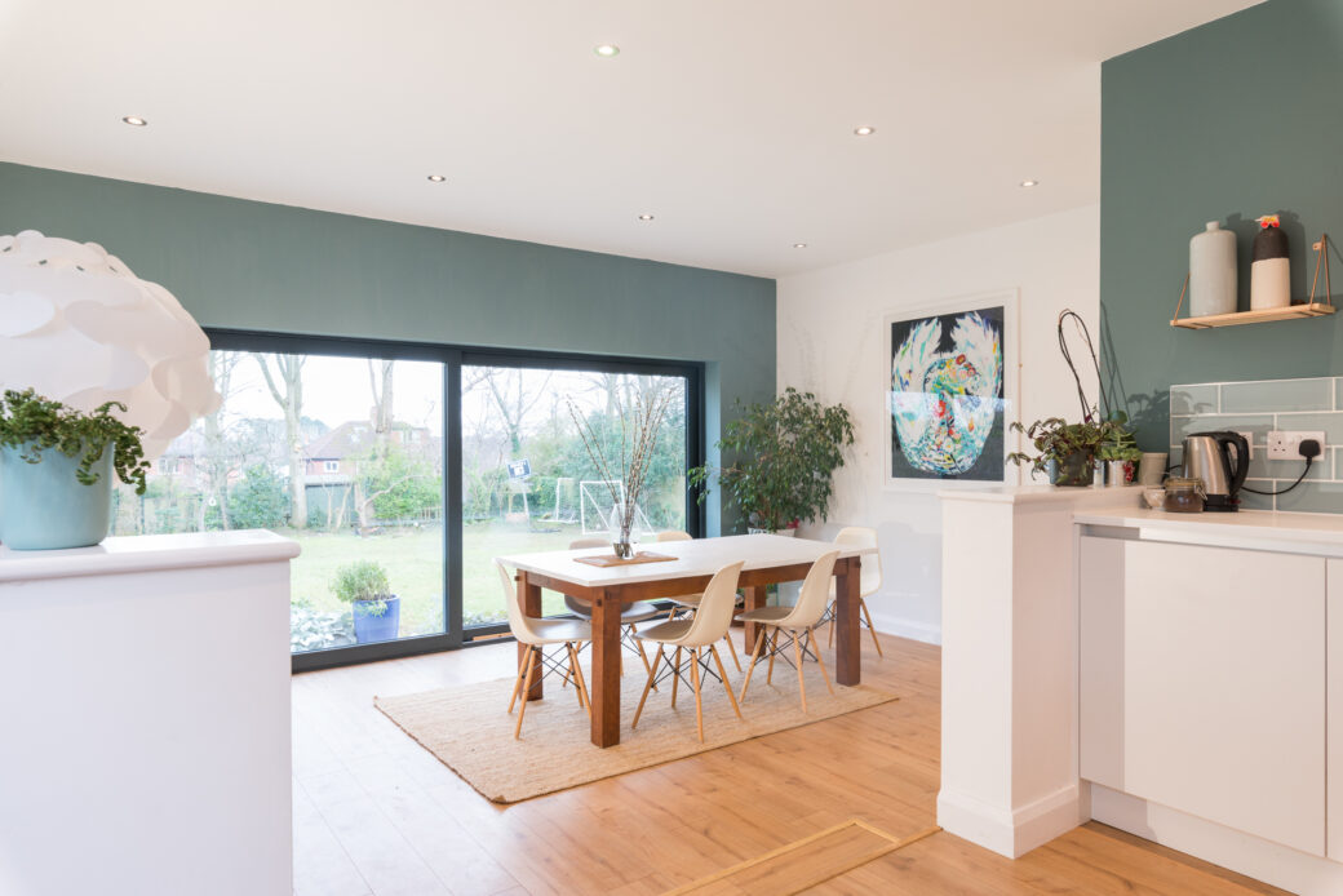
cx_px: 672
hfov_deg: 78.6
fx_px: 821
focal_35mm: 22
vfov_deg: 57.3
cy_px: 448
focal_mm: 22
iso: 400
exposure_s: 1/13
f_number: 9
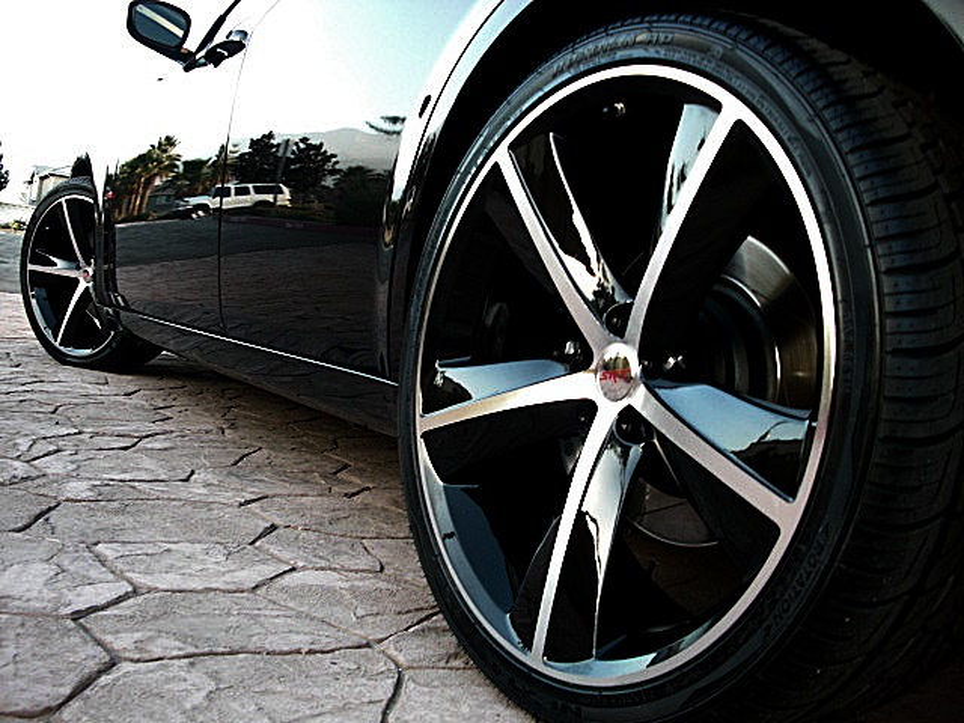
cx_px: 482
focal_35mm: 36
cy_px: 362
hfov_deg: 51.4
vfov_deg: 39.7
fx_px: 1003
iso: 200
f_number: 2.8
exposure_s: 1/80
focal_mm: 6.3
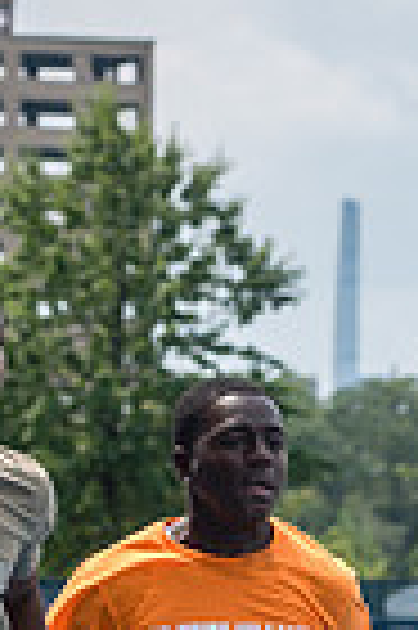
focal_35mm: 337
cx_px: 256
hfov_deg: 4.1
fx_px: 5884
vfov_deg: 6.1
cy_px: 774
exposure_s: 1/1000
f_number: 5
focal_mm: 105
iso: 160
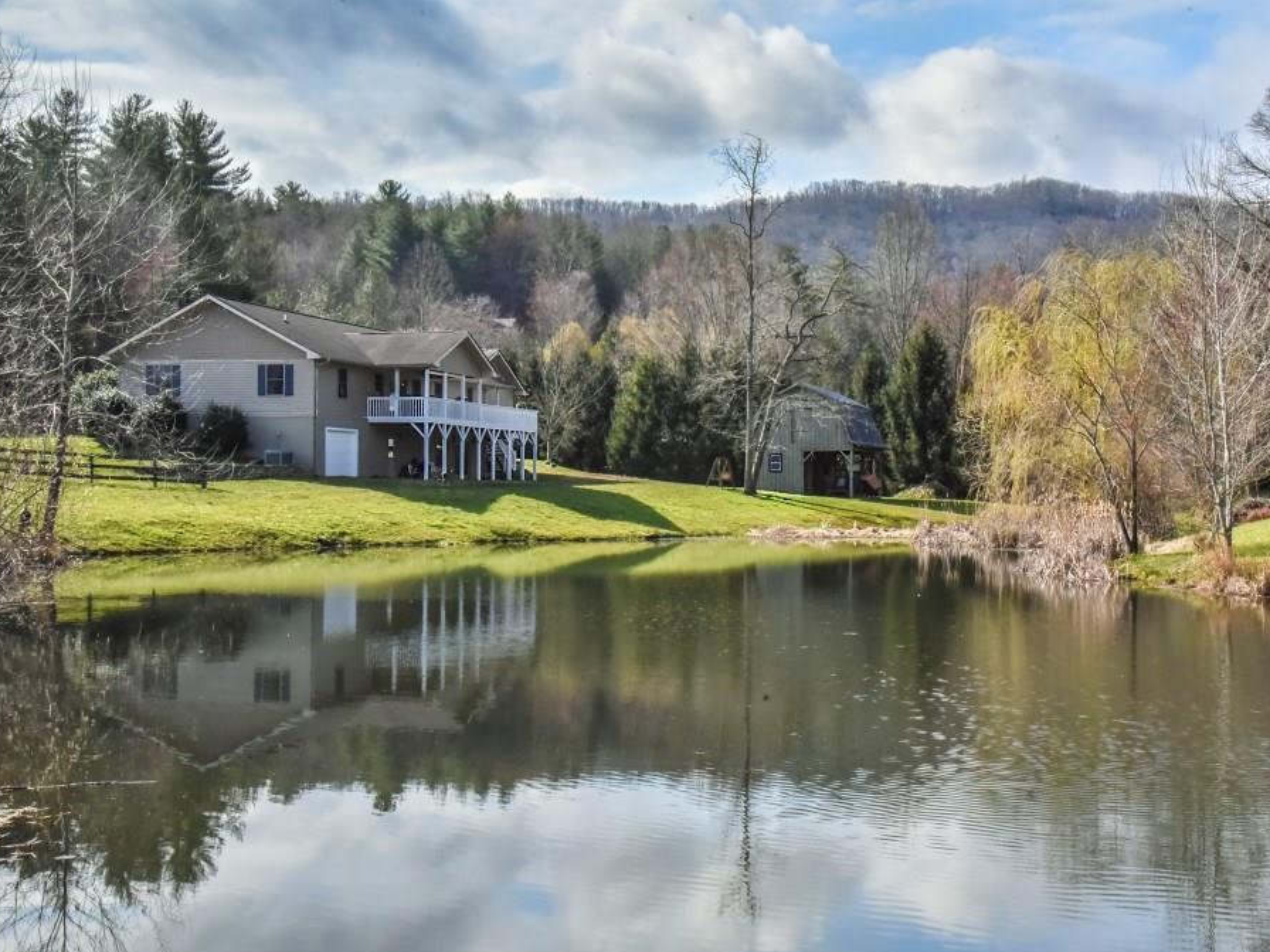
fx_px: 1614
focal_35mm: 44
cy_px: 483
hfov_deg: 42.9
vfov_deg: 32.9
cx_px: 717
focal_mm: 40
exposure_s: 1/640
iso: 4000
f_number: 22
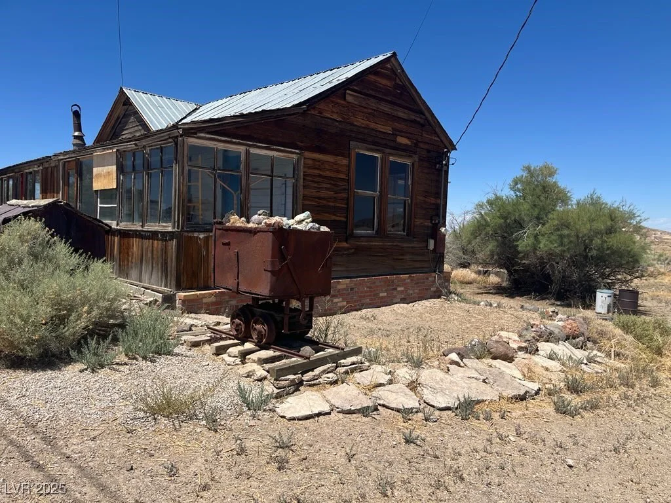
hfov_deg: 67.3
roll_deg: -0.5
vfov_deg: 53.1
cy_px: 252
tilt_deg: -3.6
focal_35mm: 26
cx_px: 336
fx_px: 504
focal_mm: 5.1
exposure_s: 1/3876
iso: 50
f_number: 1.6
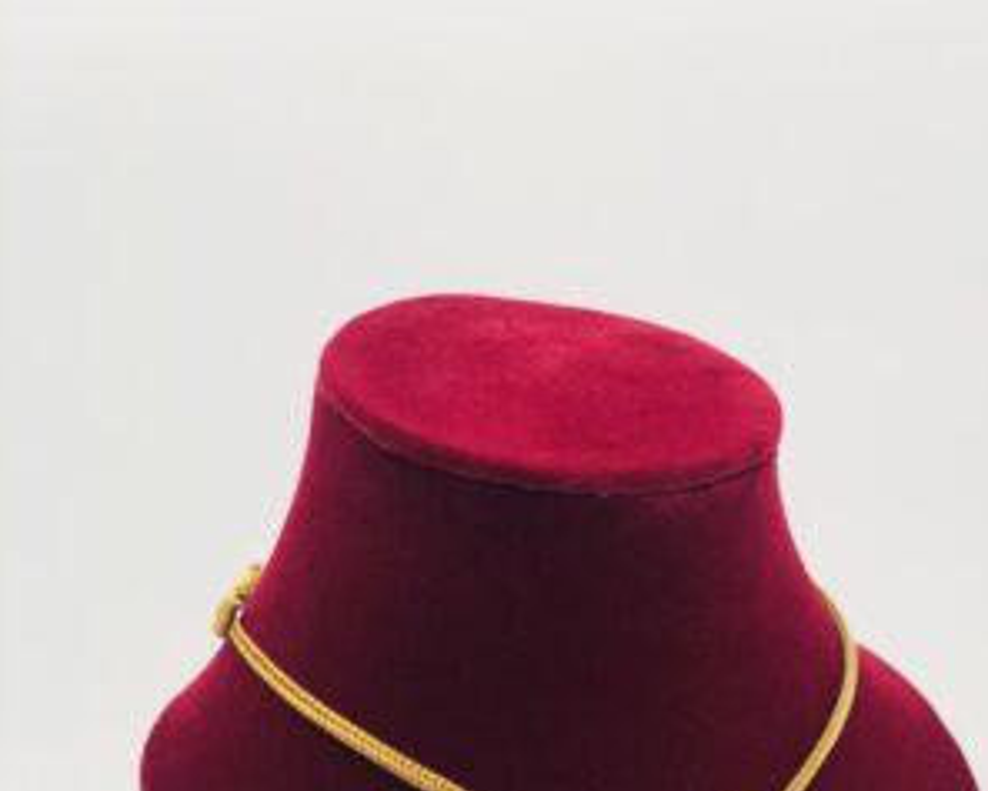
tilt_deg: -14.6
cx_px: 694
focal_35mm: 96
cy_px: 925
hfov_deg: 19.9
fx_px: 2808
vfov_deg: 15.5
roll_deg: -1.6
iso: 20
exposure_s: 1/100
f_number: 2.4
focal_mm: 6
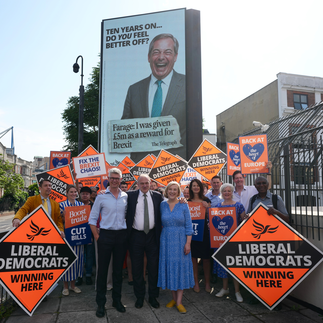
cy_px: 164
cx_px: 153
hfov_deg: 60.9
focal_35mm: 26
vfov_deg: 60.9
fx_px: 274
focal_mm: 20
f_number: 6.3
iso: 100
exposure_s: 1/320
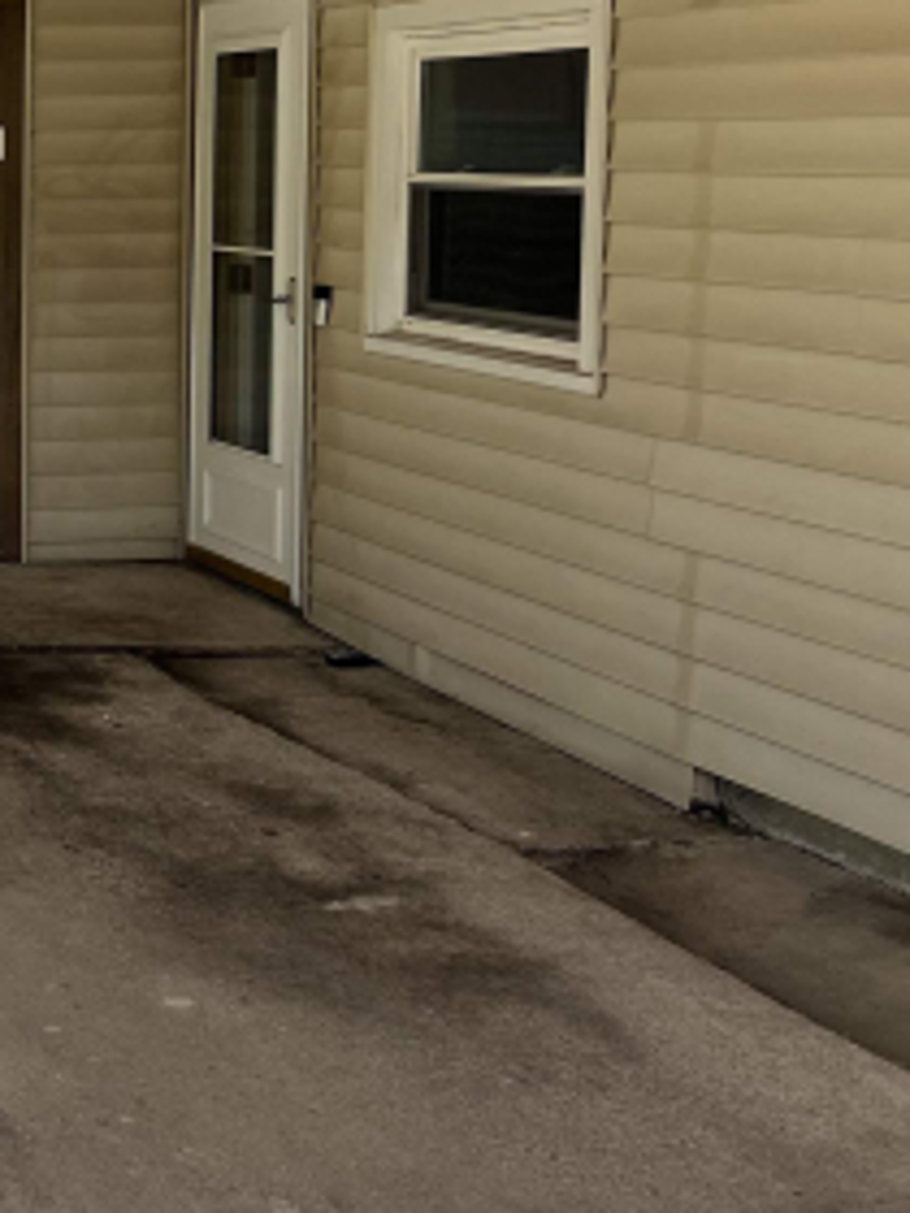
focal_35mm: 62
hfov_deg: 20.2
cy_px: 273
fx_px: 2173
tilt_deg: -4.0
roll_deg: +0.0
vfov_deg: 30.6
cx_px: -474
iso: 50
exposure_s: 1/2008
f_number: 1.5
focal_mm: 5.7
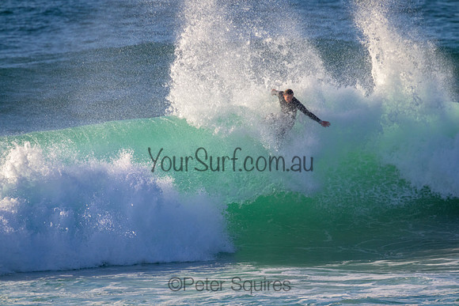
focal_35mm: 800
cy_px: 153
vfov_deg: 1.7
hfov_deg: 2.6
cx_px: 230
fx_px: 10202
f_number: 11
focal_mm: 800
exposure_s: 1/1600
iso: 1100
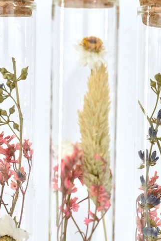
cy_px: 157
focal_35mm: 118
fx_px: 792
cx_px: 105
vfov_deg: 17.3
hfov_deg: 11.6
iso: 110
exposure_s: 1/80
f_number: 5.3
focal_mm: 48
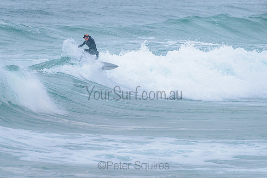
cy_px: 69
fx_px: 4539
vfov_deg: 2.2
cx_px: 104
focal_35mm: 612
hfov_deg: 3.4
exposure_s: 1/2000
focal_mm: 500
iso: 1400
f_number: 5.6
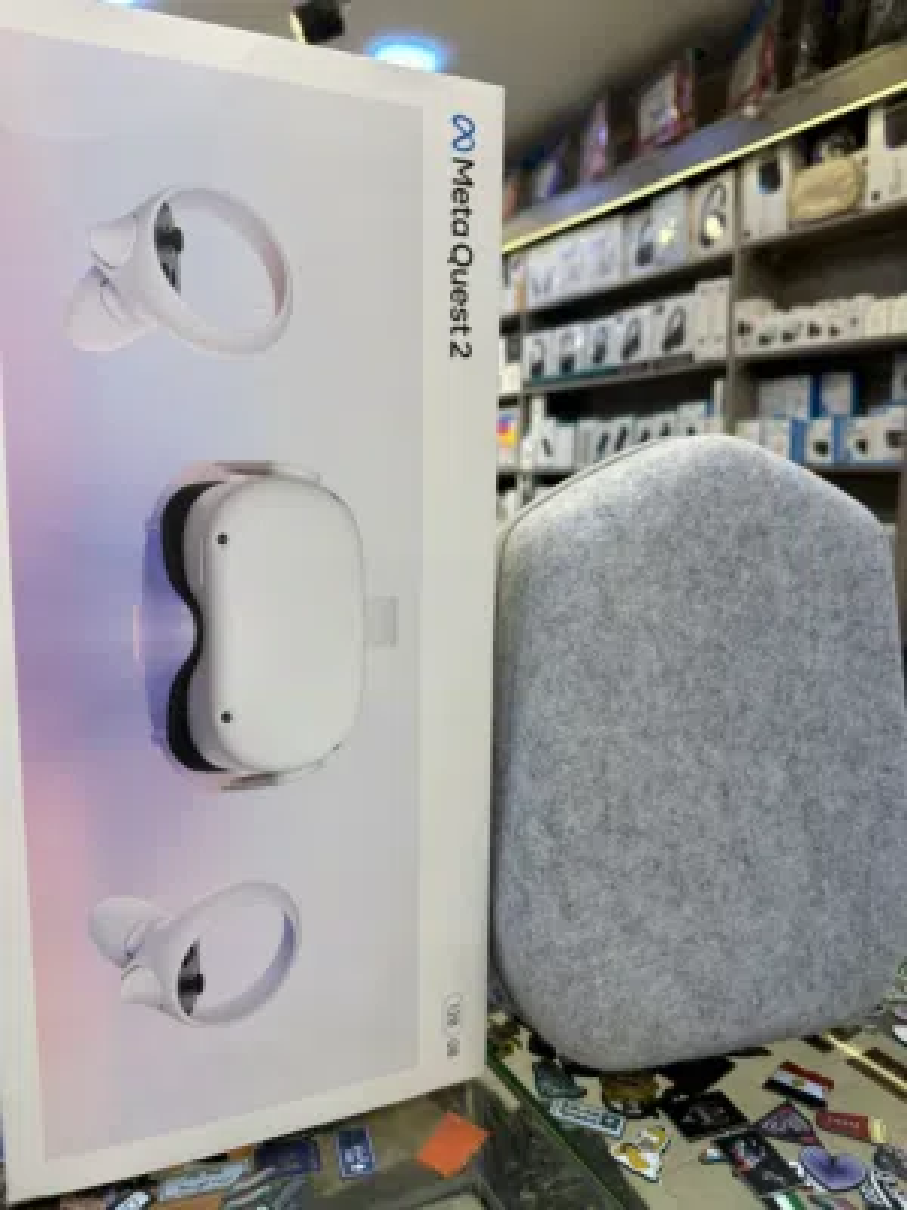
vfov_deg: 71.6
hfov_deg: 56.8
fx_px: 838
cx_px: 454
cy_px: 605
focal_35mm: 24
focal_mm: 6.86
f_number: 1.78
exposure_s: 1/392
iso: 80
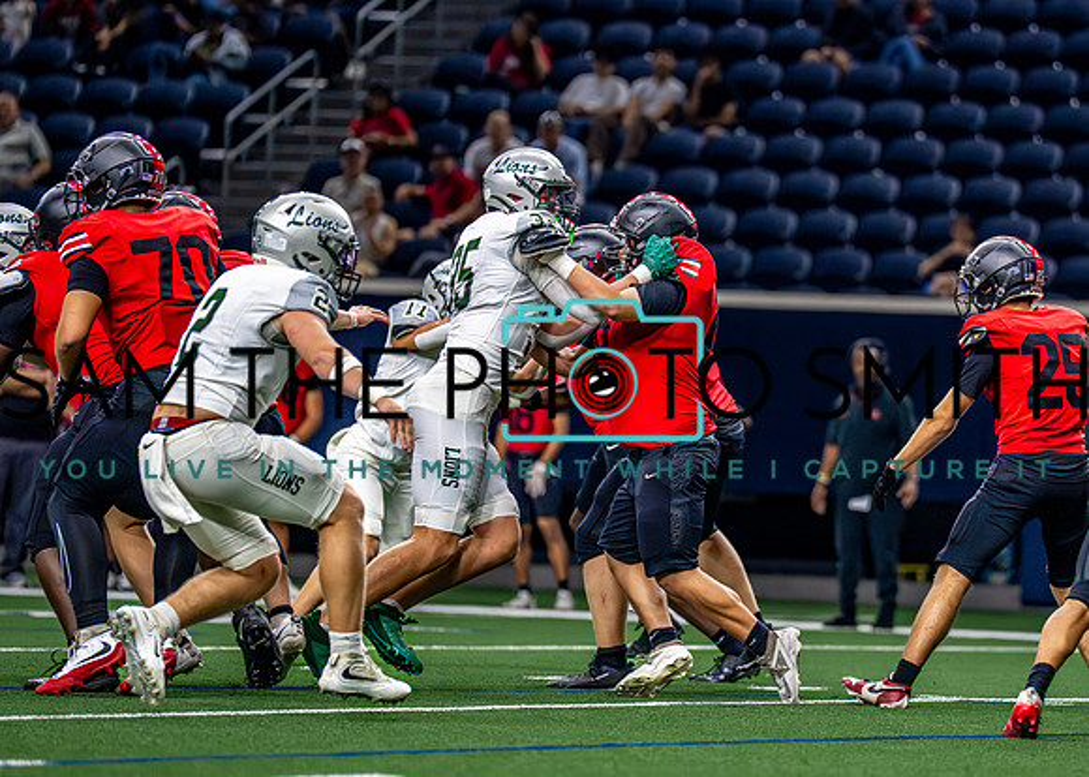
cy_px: 393
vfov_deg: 4.6
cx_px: 693
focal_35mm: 314
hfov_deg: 6.4
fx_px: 9696
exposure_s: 1/2000
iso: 5000
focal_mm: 200
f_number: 2.8
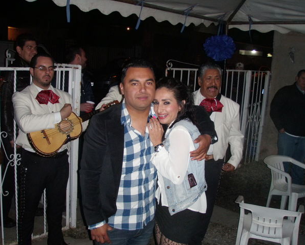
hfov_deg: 45.8
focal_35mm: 40
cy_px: 122
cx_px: 155
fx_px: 361
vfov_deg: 37.4
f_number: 3.5
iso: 250
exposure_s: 1/30
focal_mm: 6.7
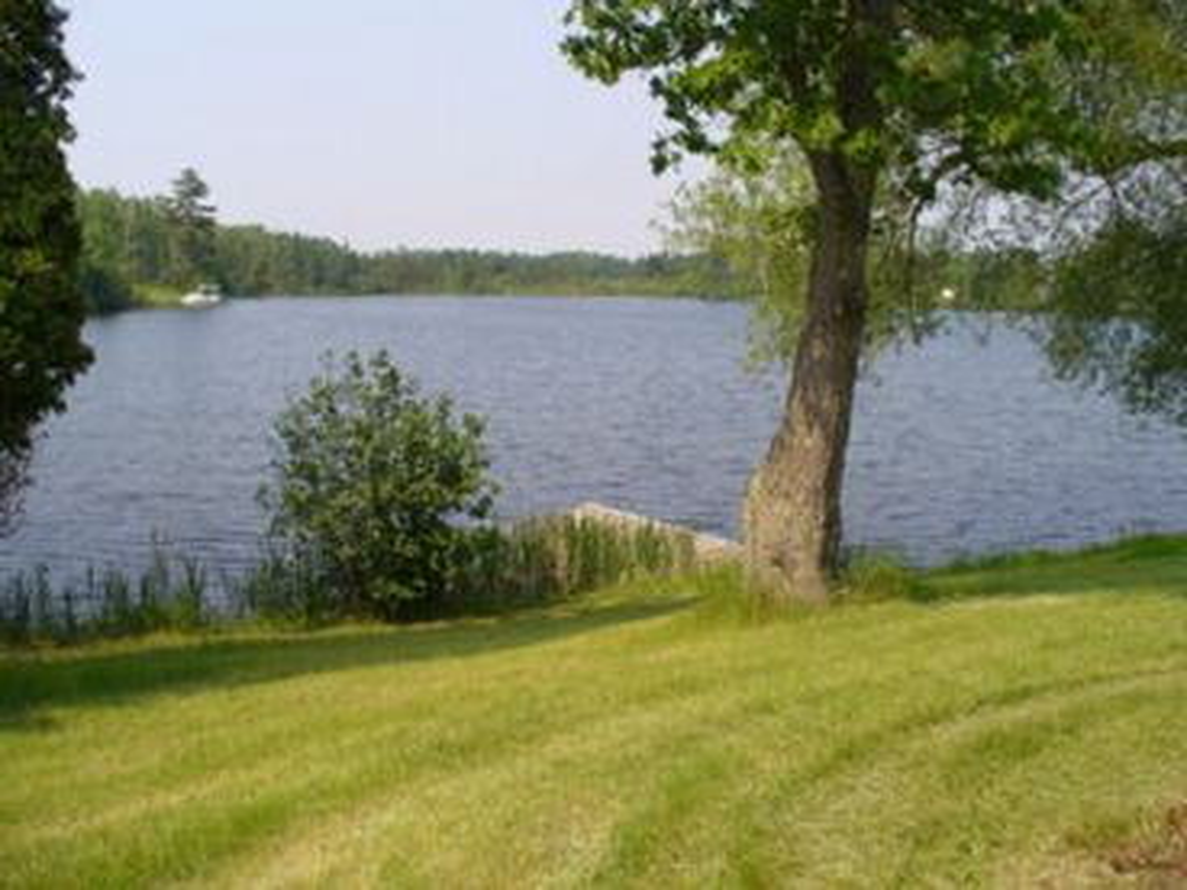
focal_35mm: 37
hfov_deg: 50.1
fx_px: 1269
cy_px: 445
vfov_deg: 38.7
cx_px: 594
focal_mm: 6.1
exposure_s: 1/320
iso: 100
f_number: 5.6
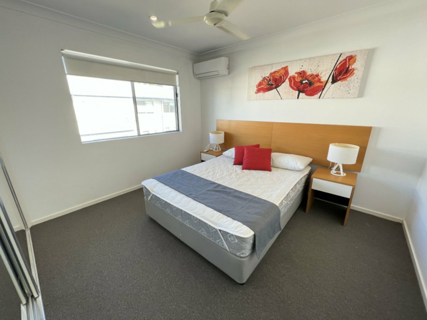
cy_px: 160
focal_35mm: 13
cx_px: 214
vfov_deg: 89.9
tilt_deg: -16.1
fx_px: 160
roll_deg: +1.1
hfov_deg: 106.2
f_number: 1.8
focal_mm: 1.57
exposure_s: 1/99
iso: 50
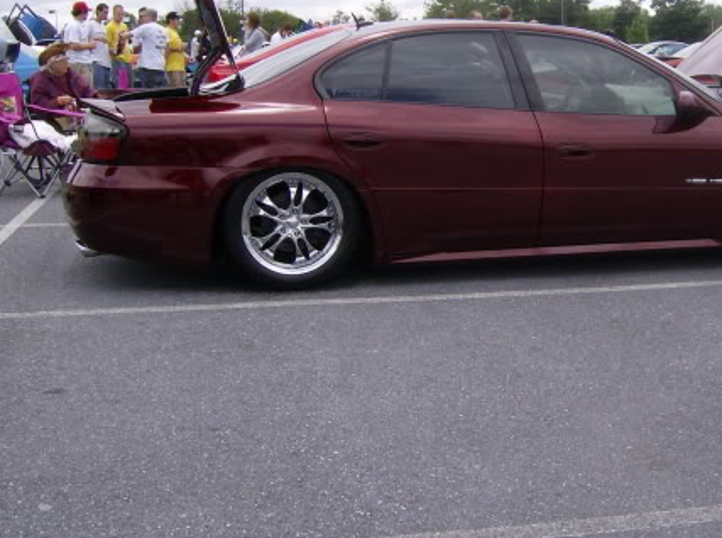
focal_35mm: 54
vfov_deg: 26.8
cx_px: 500
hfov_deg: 35.2
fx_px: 1123
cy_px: 180
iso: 100
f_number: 4.7
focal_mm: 6
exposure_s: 1/543
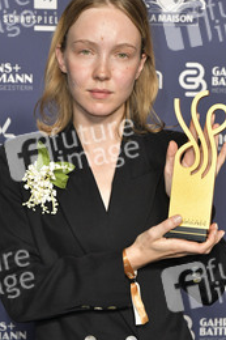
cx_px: 110
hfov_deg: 15.9
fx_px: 811
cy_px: 216
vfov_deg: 23.6
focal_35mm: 86
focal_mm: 56
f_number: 6.3
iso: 2000
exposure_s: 1/250
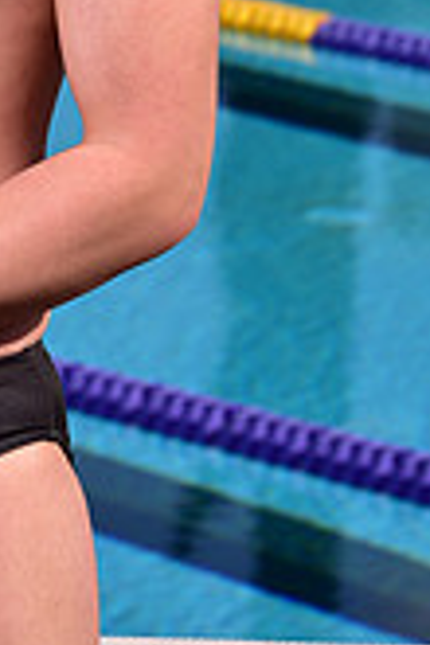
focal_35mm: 458
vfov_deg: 4.5
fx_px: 8205
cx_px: -158
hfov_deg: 3.0
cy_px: -328
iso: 80
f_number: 9
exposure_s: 1/250
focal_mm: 130
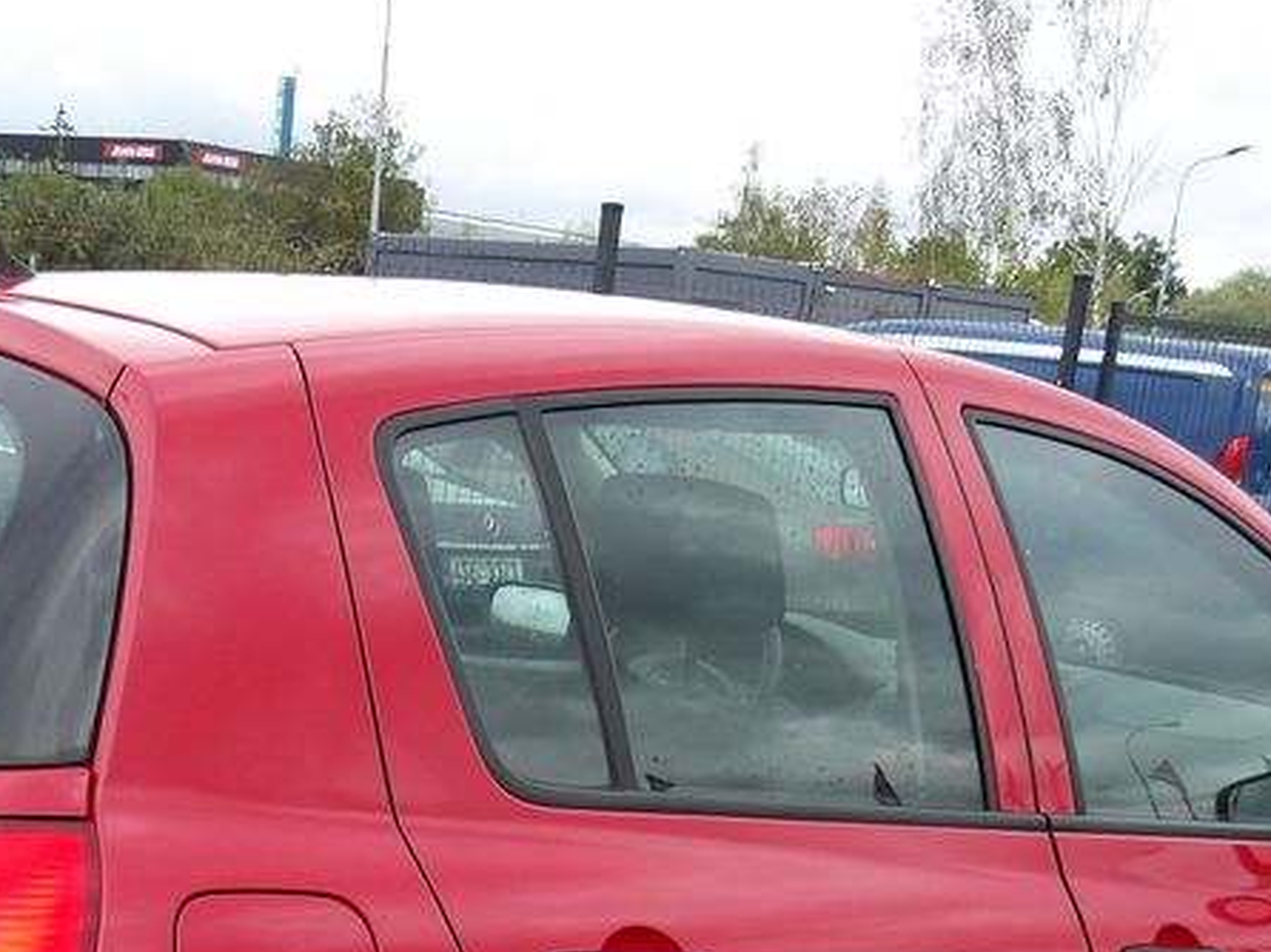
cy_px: 1075
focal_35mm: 62
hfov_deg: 30.7
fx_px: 2275
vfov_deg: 22.2
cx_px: 328
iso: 100
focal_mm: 4.9
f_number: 3
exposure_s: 1/557
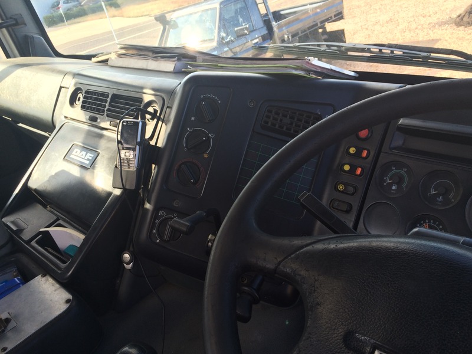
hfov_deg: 61.7
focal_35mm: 29
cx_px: 236
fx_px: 395
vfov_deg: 48.2
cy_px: 177
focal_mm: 4.15
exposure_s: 1/255
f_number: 2.2
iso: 32
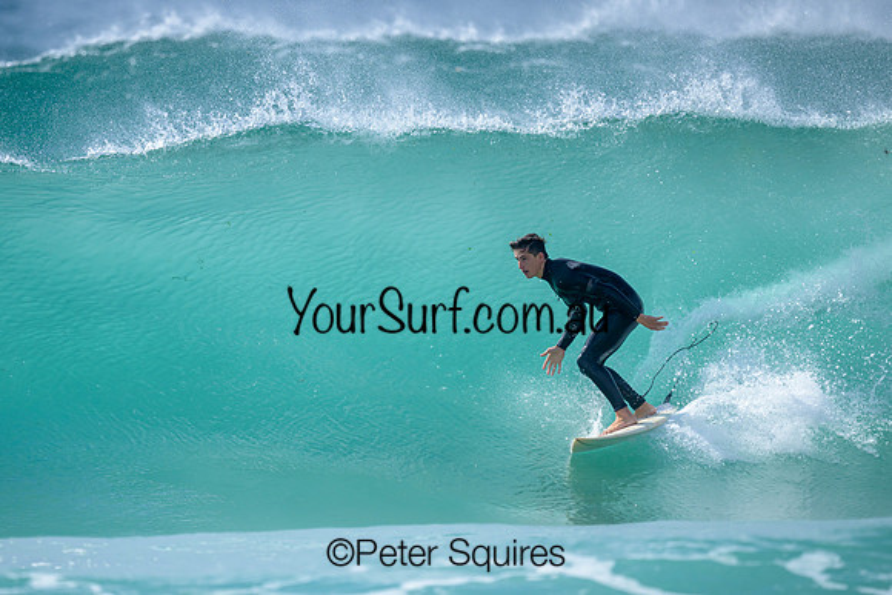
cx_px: 355
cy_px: 320
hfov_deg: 2.1
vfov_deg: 1.4
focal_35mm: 968
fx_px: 23978
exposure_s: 1/2000
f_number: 6.3
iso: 360
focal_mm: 800
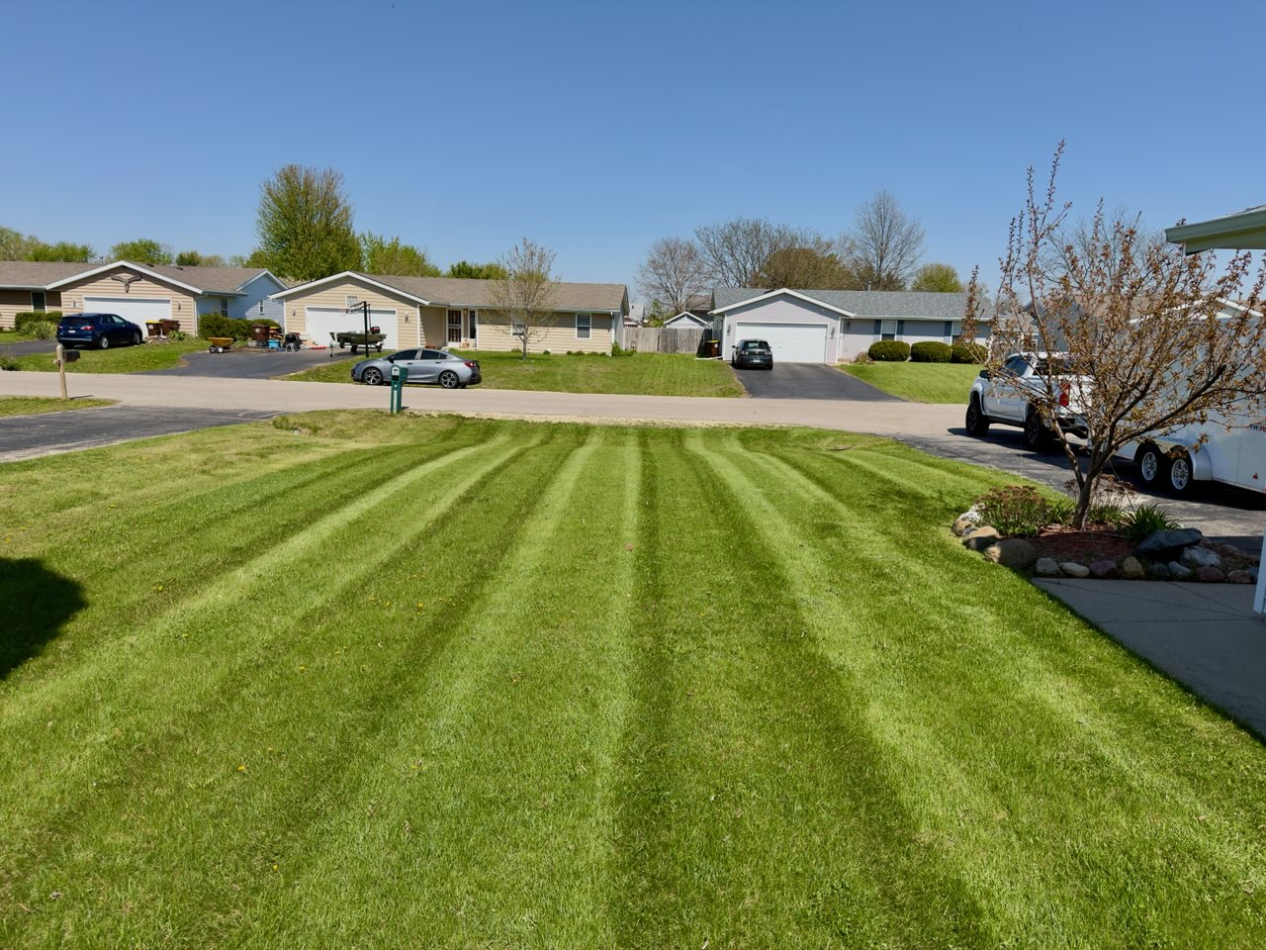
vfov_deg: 56.8
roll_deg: -0.3
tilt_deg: -10.1
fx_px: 878
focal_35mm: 24
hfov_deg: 71.6
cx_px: 633
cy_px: 475
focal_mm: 6.76
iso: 64
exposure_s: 1/4386
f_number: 1.78
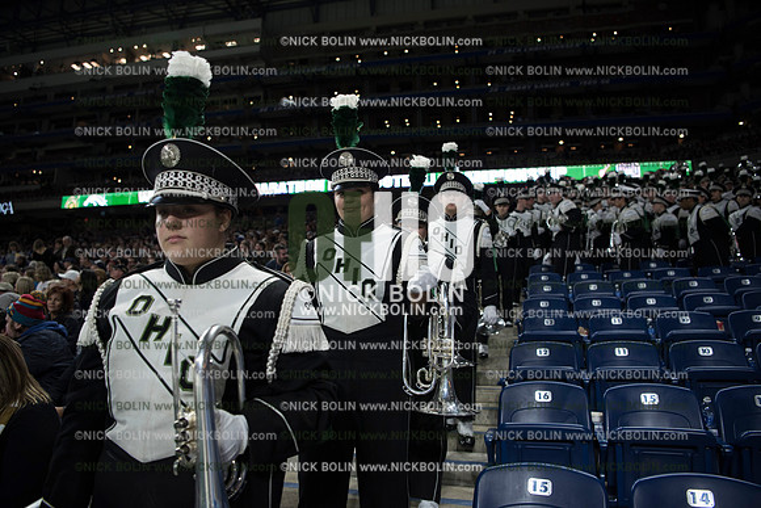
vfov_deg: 53.2
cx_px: 380
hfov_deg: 73.7
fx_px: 507
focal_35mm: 24
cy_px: 254
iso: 1250
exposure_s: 1/640
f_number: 2.8
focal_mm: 24
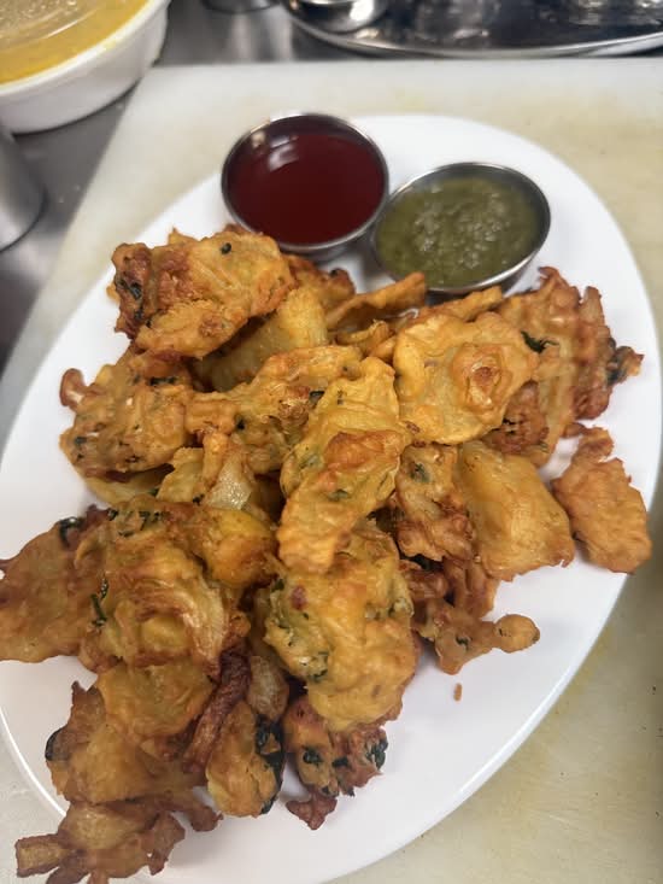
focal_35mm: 24
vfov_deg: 71.6
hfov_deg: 56.8
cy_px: 442
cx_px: 332
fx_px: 613
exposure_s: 1/60
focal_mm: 6.76
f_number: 1.78
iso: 320
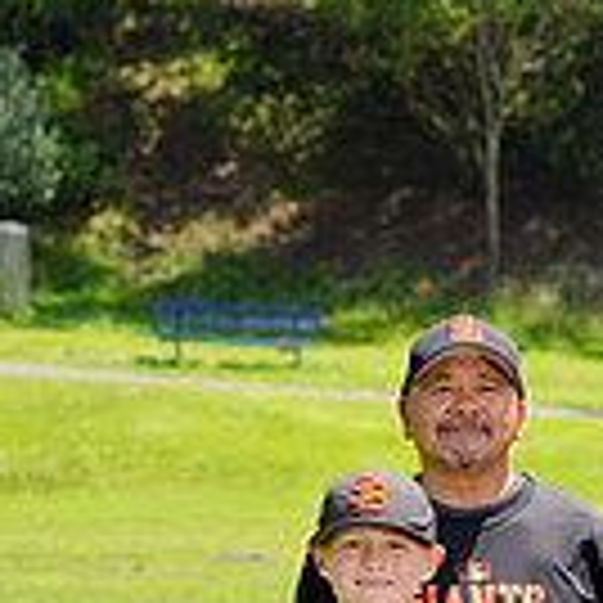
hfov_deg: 4.7
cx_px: 788
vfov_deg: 4.7
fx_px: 7272
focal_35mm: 369
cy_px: 839
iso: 100
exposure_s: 1/250
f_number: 6.3
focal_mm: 100
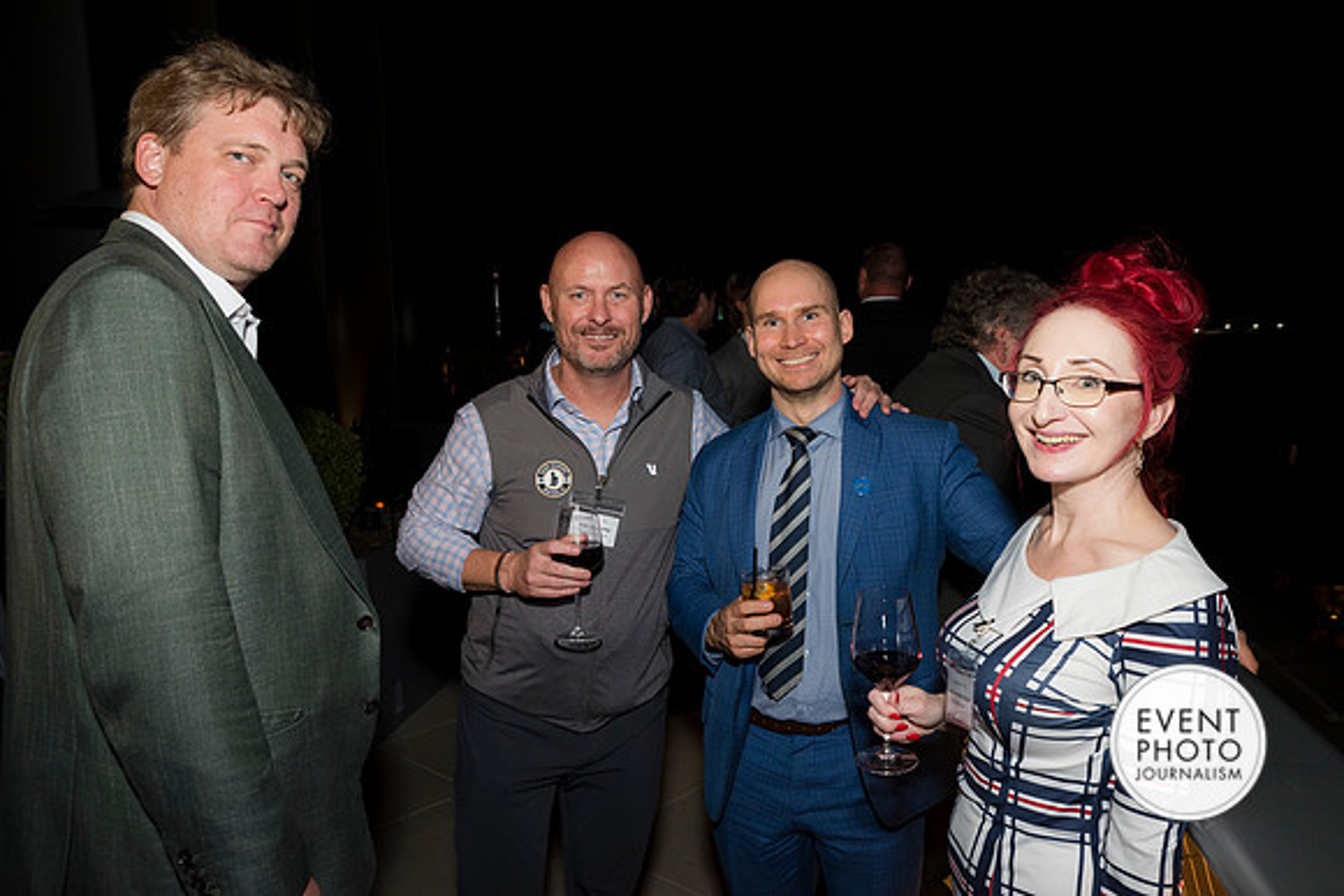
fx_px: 1083
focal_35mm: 29
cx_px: 672
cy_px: 448
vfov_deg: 45.0
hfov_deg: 63.6
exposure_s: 1/125
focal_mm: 29
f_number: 5.6
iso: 1250
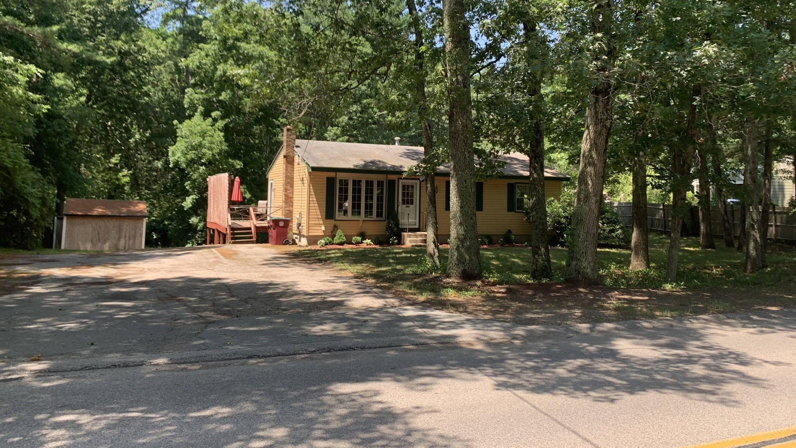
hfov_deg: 66.1
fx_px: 612
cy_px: 166
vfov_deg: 39.9
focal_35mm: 29
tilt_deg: +1.0
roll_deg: -1.9
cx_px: 398
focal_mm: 4.25
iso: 25
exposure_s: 1/374
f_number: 1.8
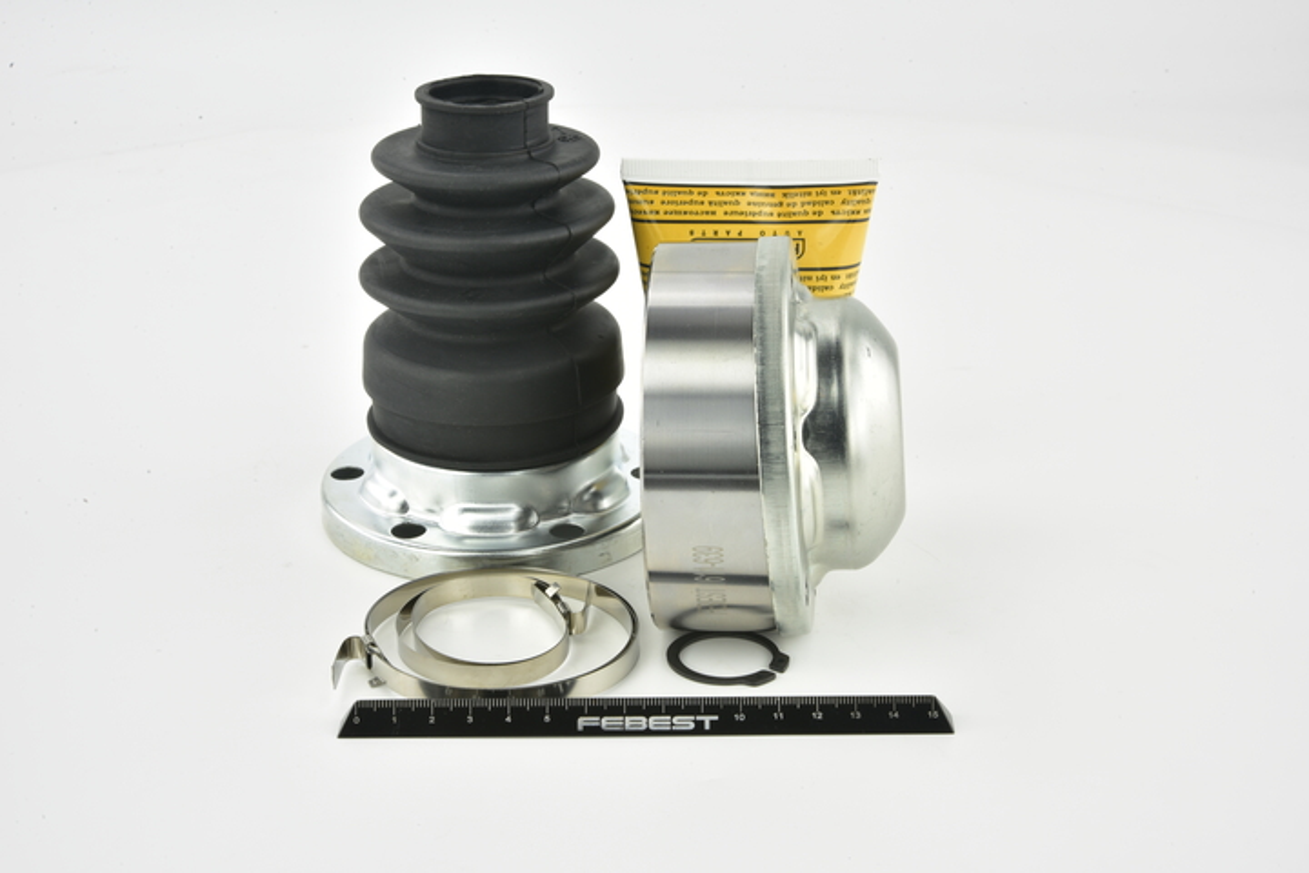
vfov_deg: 22.6
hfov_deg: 33.4
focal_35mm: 60
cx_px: 654
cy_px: 436
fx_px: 2181
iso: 64
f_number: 29
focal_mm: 60
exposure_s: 1/2.5
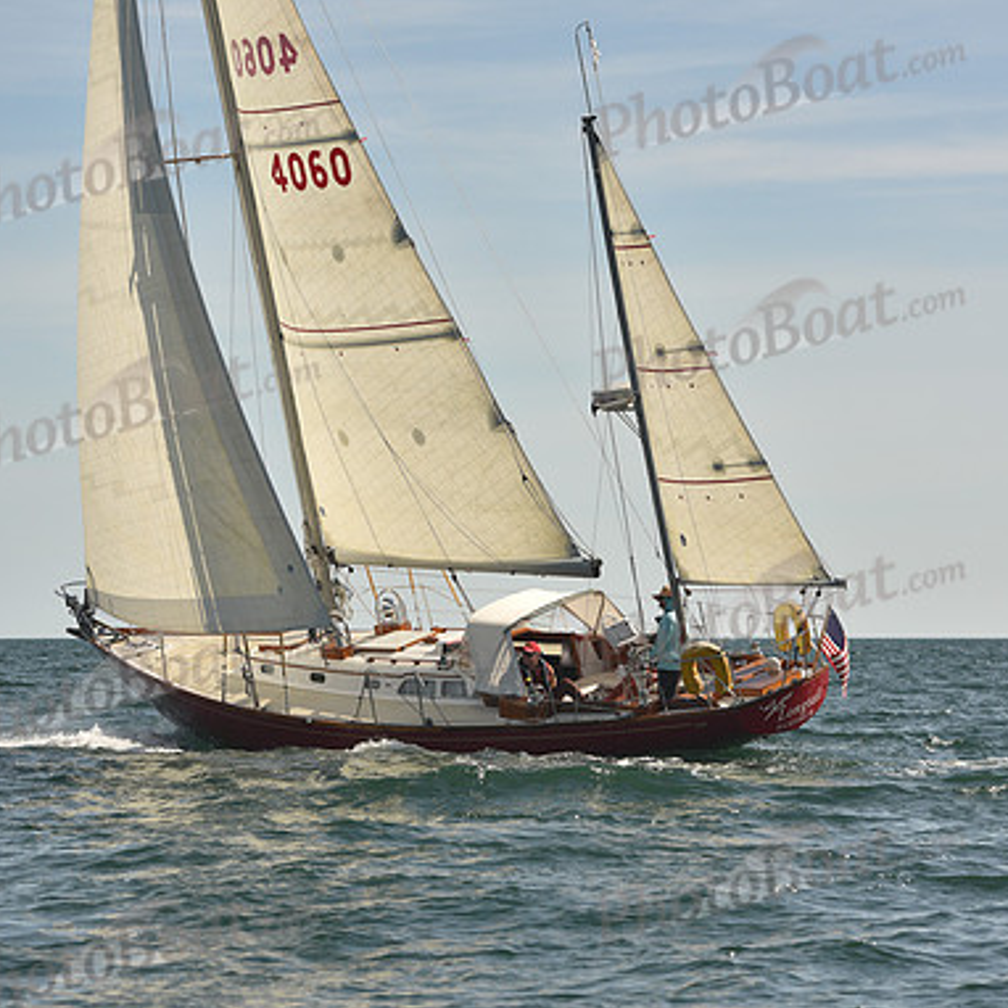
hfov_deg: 13.5
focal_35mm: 129
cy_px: 508
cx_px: 459
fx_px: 4250
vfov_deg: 13.5
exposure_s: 1/640
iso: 250
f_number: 7.1
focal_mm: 100
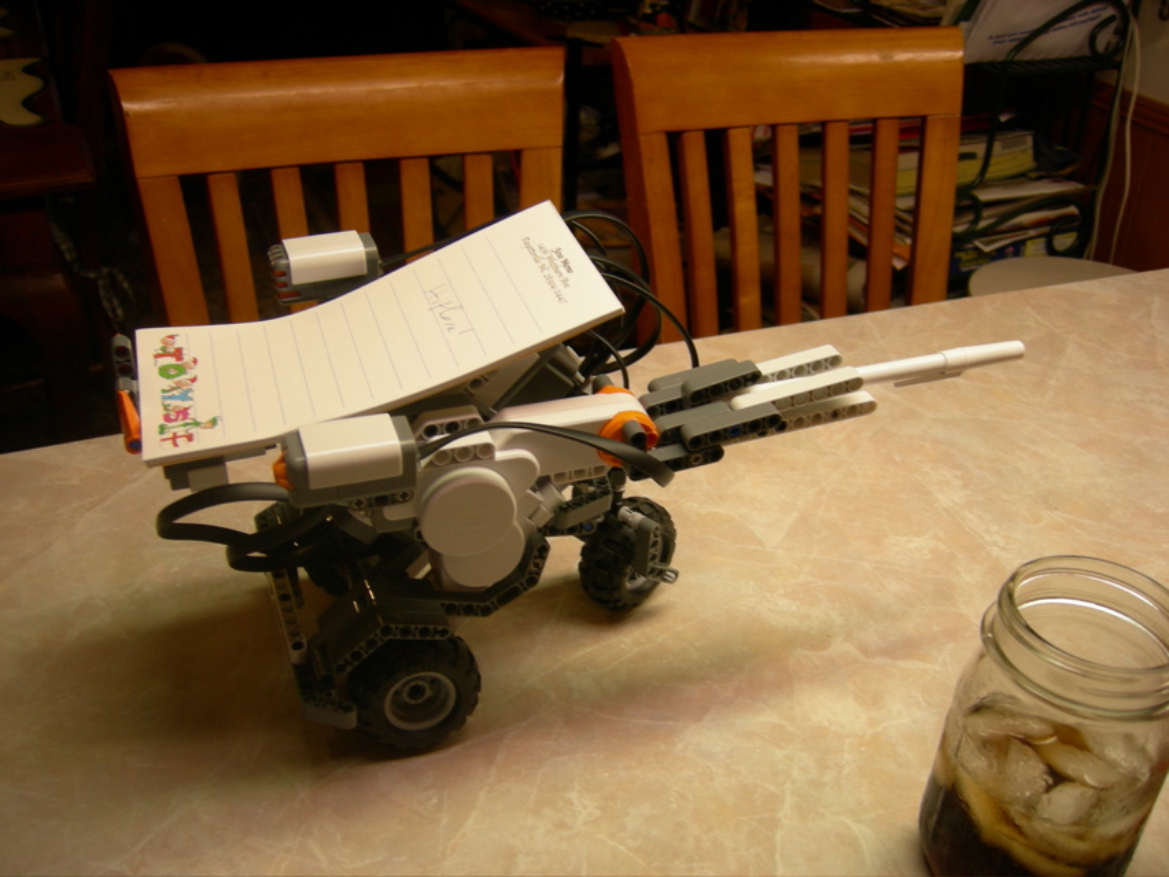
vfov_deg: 39.7
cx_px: 584
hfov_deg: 51.4
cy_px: 438
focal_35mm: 36
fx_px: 1216
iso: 64
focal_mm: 7.5
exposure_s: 1/33.4
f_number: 2.7
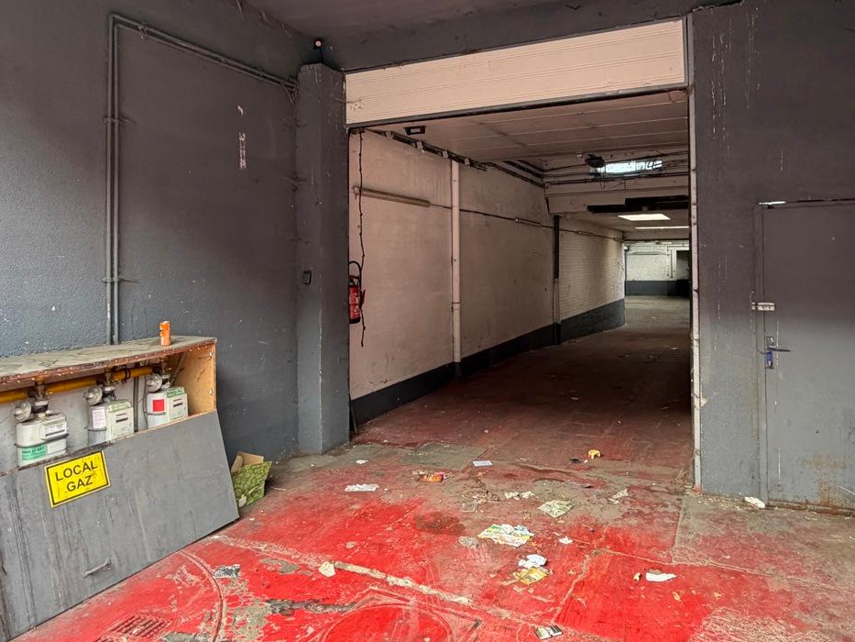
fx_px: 593
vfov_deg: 56.4
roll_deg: +0.4
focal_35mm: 24
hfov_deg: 71.2
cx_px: 492
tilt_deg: +0.0
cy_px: 257
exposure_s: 1/121
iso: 200
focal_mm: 2.22
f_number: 2.2
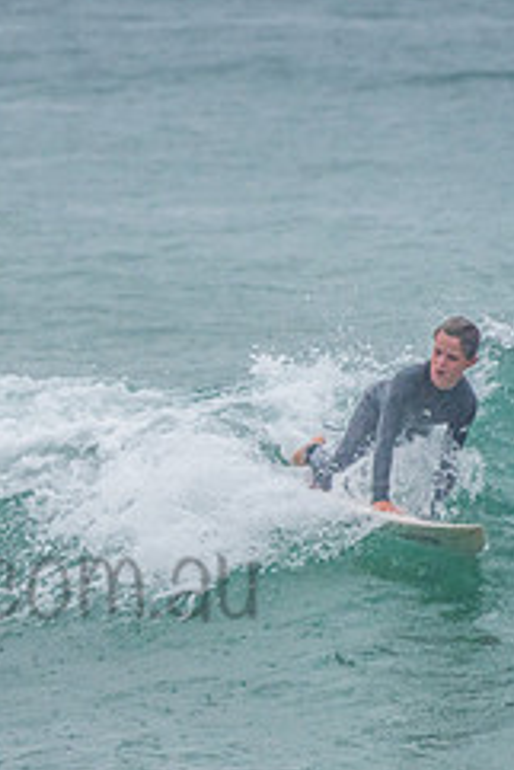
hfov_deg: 0.9
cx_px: -287
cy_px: 573
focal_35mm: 1472
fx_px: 31478
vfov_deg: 1.4
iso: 720
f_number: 5.6
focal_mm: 500
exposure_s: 1/320
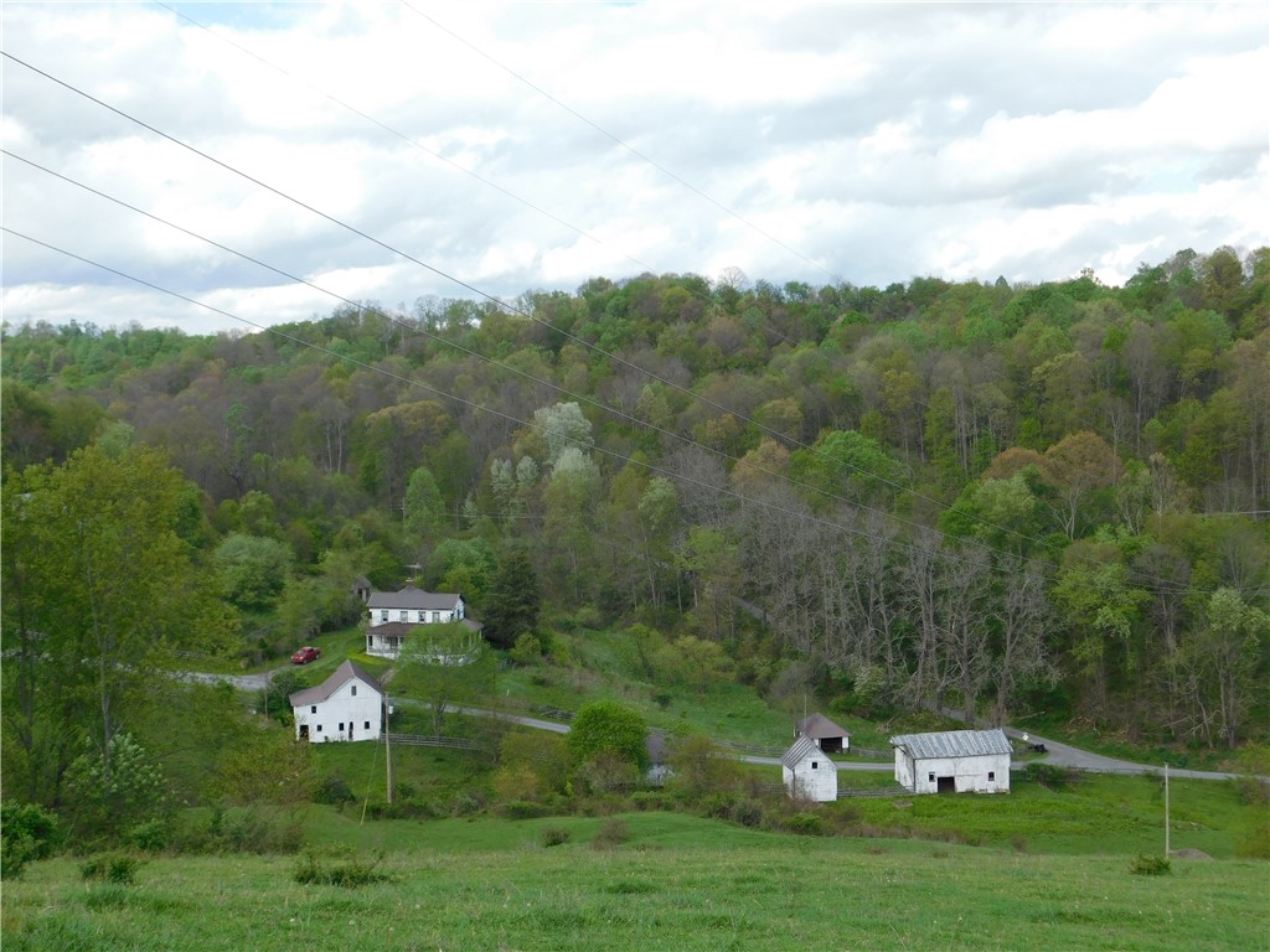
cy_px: 476
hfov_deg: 42.1
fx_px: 1651
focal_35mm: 45
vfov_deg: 32.2
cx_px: 635
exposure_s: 1/640
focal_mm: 8
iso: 125
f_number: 3.7
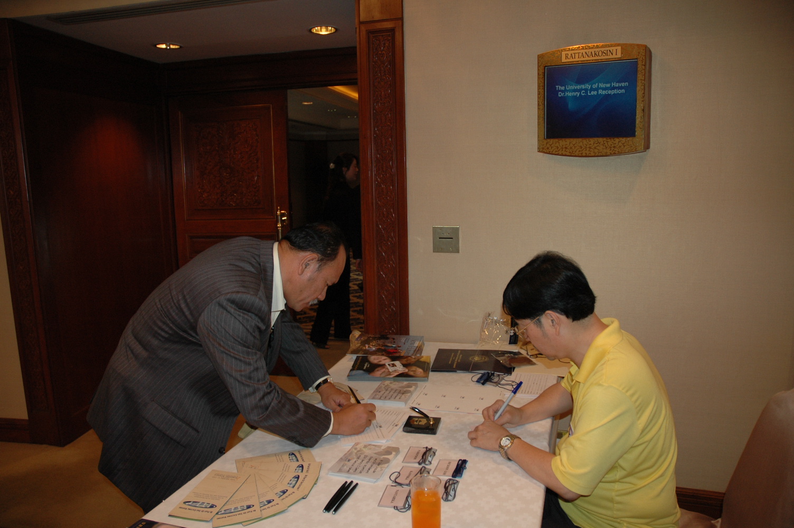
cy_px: 264
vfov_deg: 47.8
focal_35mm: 27
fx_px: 595
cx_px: 397
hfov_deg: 67.4
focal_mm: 18
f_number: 3.5
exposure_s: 1/60
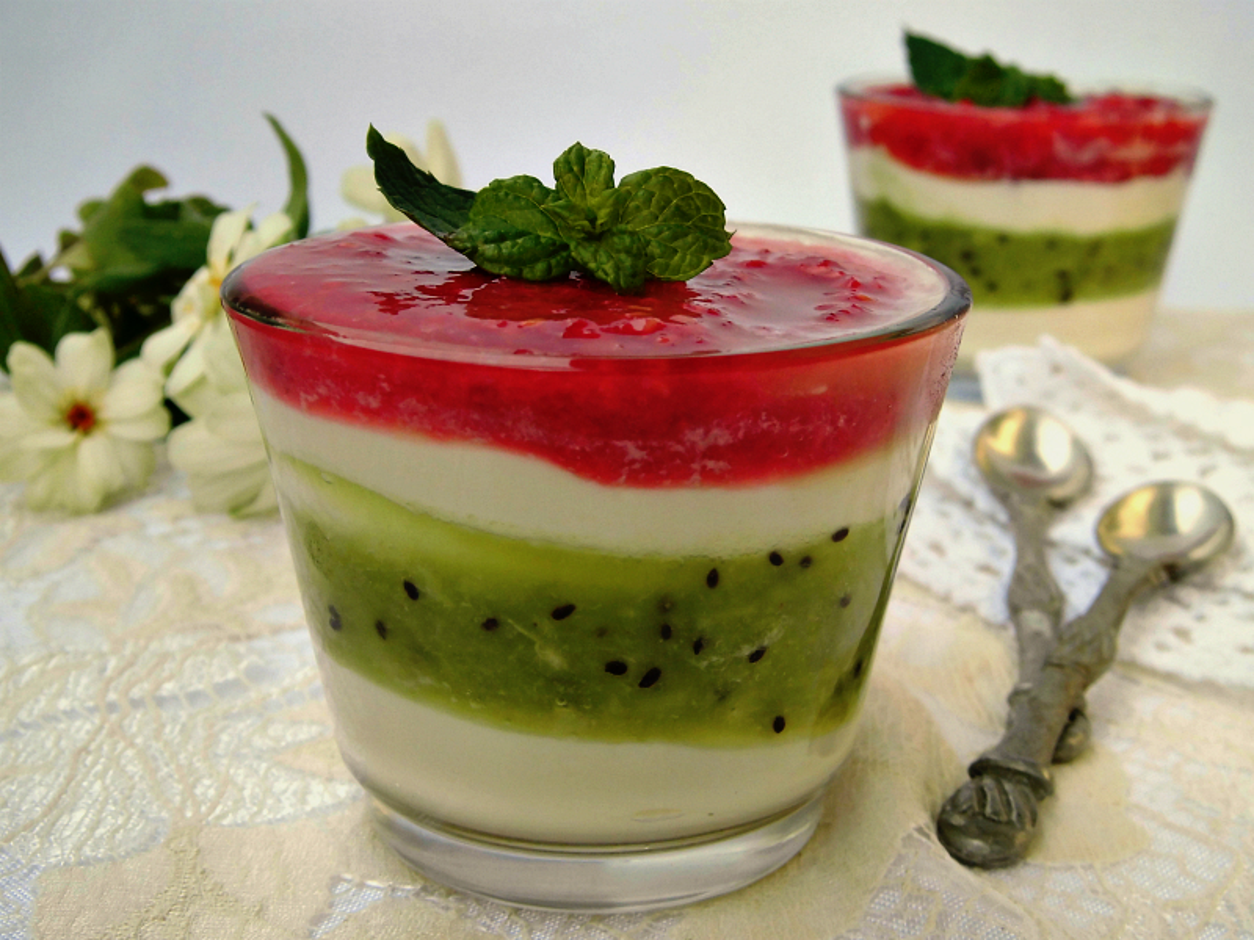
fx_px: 1703
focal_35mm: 47
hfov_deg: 40.4
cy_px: 470
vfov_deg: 30.9
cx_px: 627
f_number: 3.4
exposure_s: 1/320
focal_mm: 8.3
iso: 100
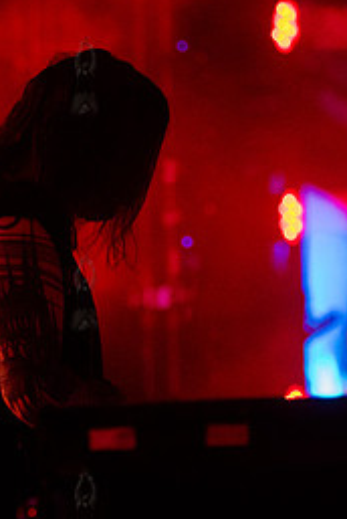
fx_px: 4845
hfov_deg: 4.1
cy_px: 272
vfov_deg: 6.1
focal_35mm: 336
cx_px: -29
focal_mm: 125
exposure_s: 1/320
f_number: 3.2
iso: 6400
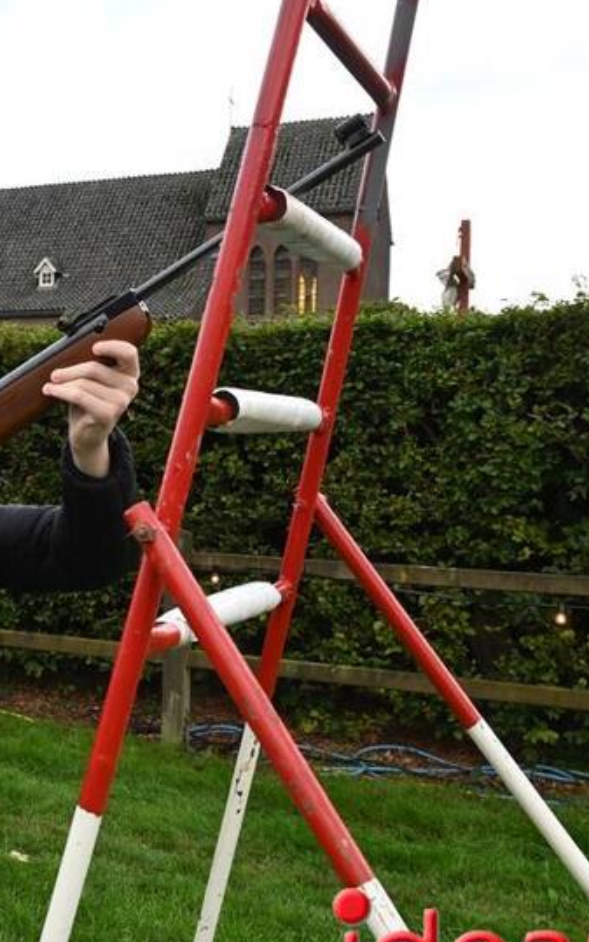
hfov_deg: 25.7
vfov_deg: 44.3
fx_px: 1155
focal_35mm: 45
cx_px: -115
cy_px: 508
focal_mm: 24
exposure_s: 1/250
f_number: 8
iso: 1250
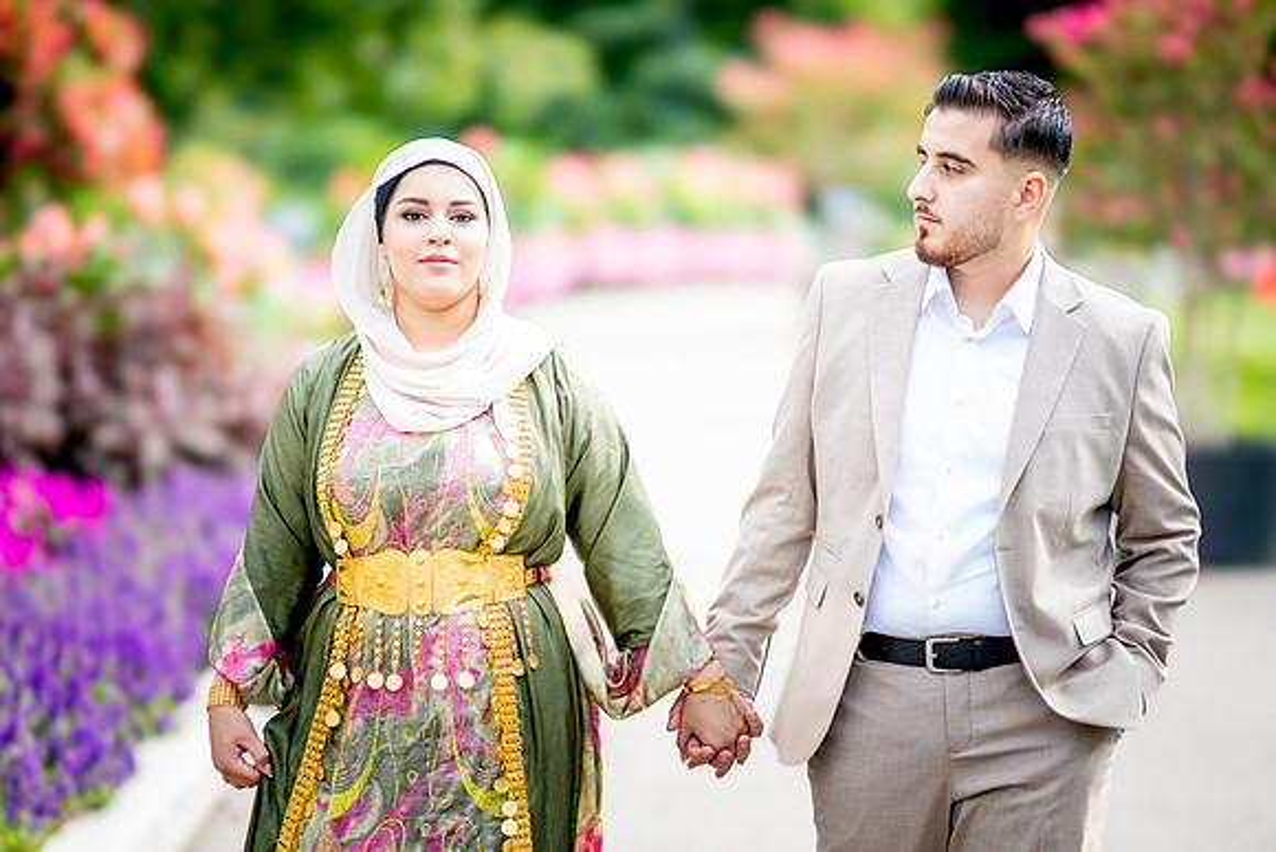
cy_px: 426
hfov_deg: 23.9
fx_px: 3013
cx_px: 638
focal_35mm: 85
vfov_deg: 16.1
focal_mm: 85
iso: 100
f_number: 1.4
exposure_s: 1/2500
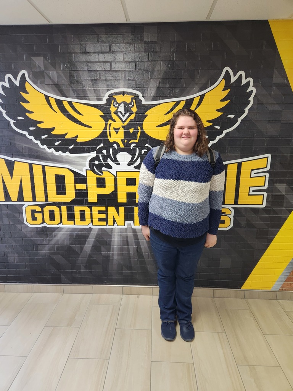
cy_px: 196
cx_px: 146
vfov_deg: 73.9
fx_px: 260
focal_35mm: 23
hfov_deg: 58.9
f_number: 1.8
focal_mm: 5.4
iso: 200
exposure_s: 1/120
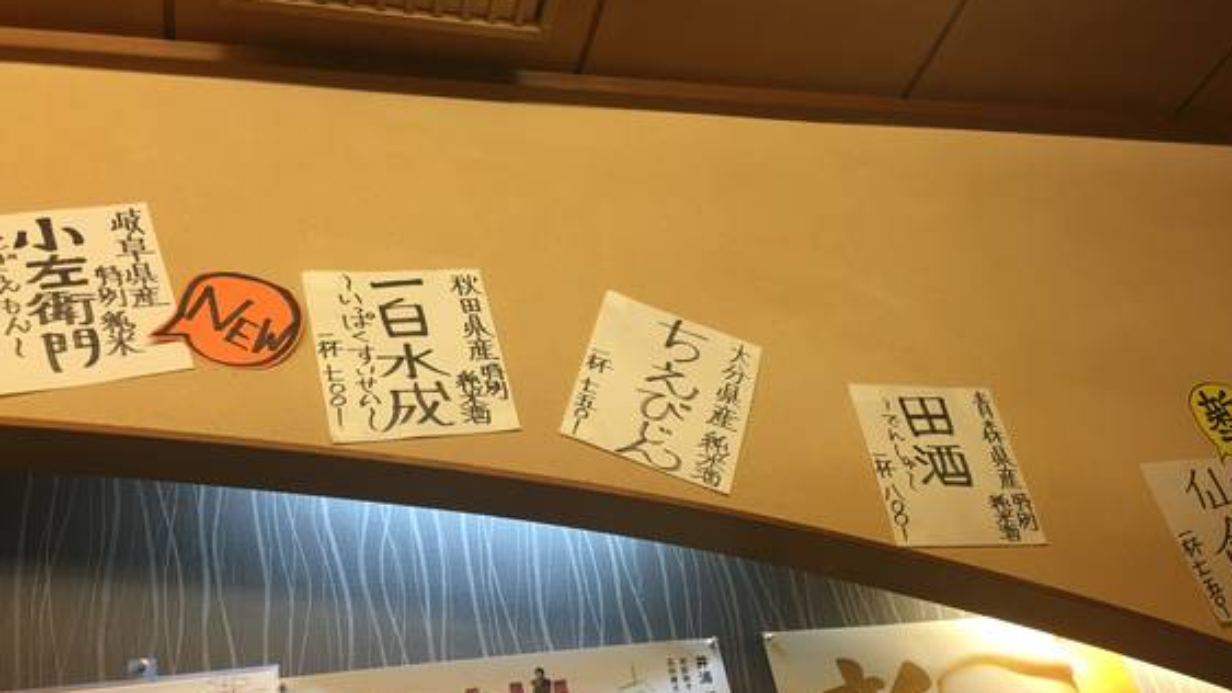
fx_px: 1176
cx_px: 631
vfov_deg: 32.5
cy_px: 478
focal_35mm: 36
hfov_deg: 55.3
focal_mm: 4.15
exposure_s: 1/15
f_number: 2.2
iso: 32
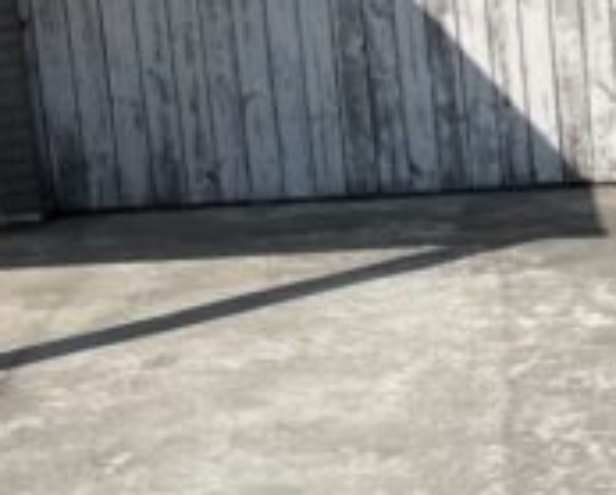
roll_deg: -1.1
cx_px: 1435
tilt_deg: -15.8
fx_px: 2739
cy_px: 420
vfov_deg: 10.3
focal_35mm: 150
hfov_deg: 11.0
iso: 50
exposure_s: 1/8696
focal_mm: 5.7
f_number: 1.5
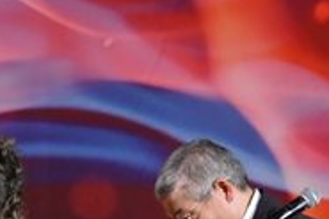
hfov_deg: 2.4
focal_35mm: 846
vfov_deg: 1.6
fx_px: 7724
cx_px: 104
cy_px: 410
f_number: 5.6
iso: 3200
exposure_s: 1/400
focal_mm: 135
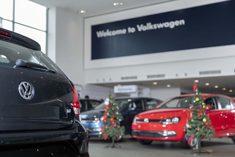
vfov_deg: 27.0
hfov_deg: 39.6
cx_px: 118
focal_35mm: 50
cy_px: 78
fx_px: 326
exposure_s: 1/320
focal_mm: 50
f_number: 2.8
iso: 160
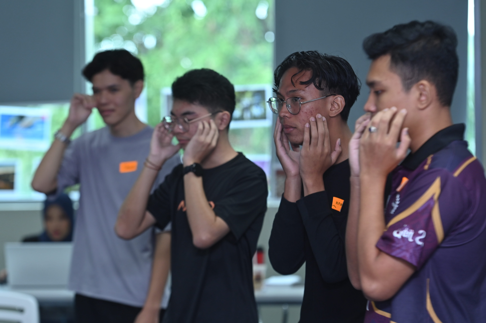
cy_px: 162
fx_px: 2024
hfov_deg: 13.7
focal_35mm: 150
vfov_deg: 9.1
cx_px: 243
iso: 800
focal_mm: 150
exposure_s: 1/125
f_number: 4.5
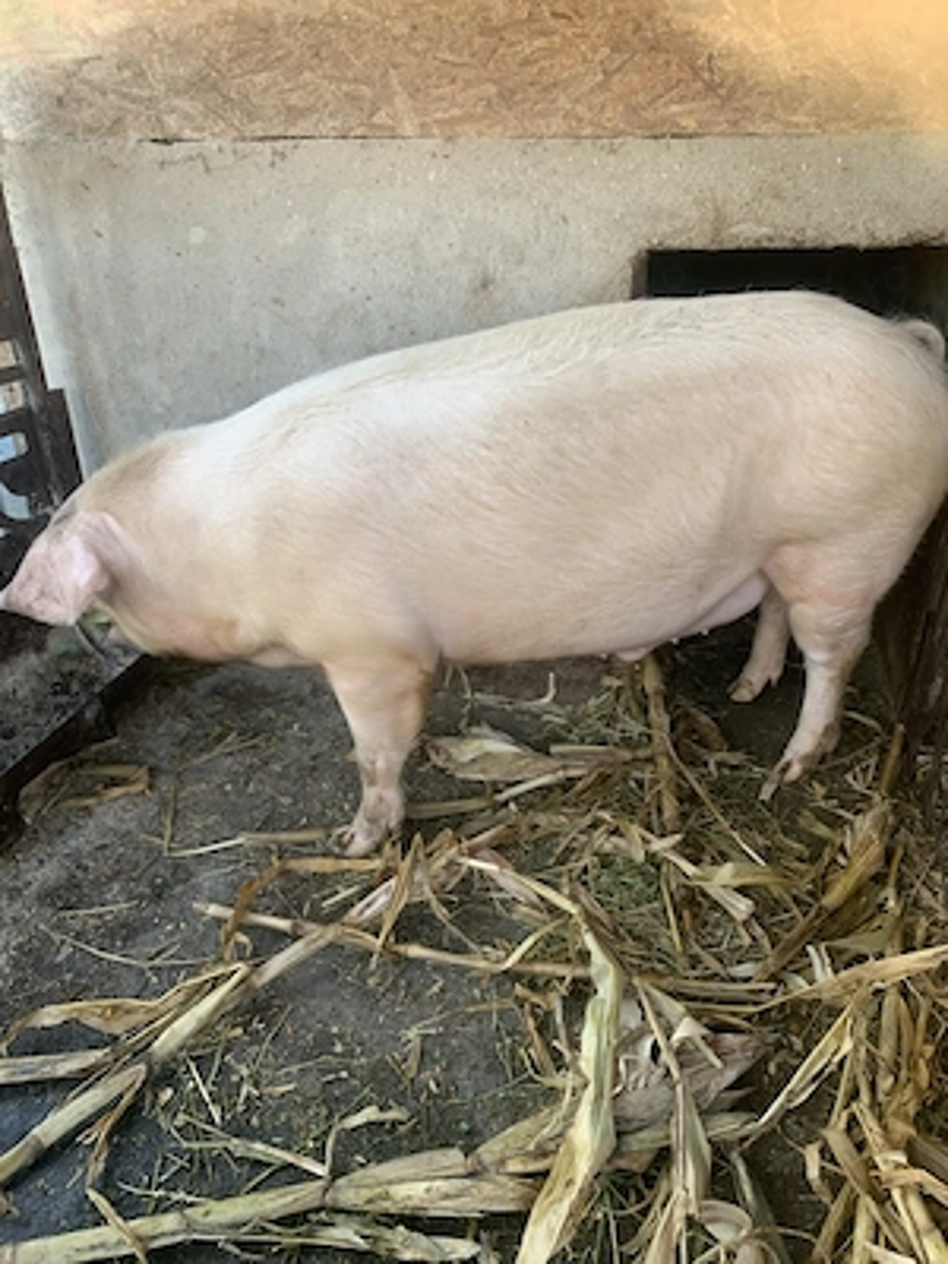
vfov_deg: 67.3
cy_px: 632
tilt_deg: -25.4
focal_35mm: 26
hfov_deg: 53.1
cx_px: 474
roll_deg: +0.9
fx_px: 949
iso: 80
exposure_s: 1/121
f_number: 1.8
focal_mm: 4.25
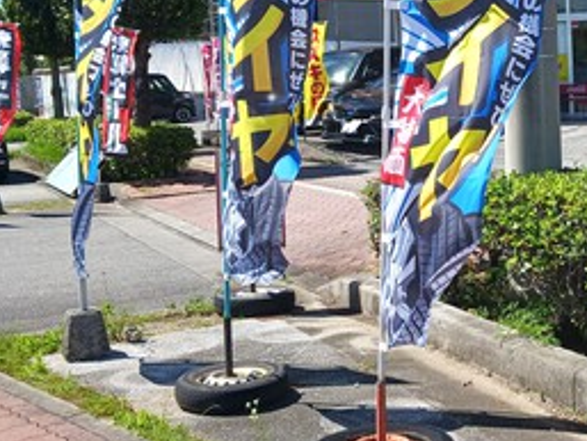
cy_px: 167
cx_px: 569
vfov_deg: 23.2
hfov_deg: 29.0
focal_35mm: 63
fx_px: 1069
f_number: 1.8
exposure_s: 1/231
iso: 20
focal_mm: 4
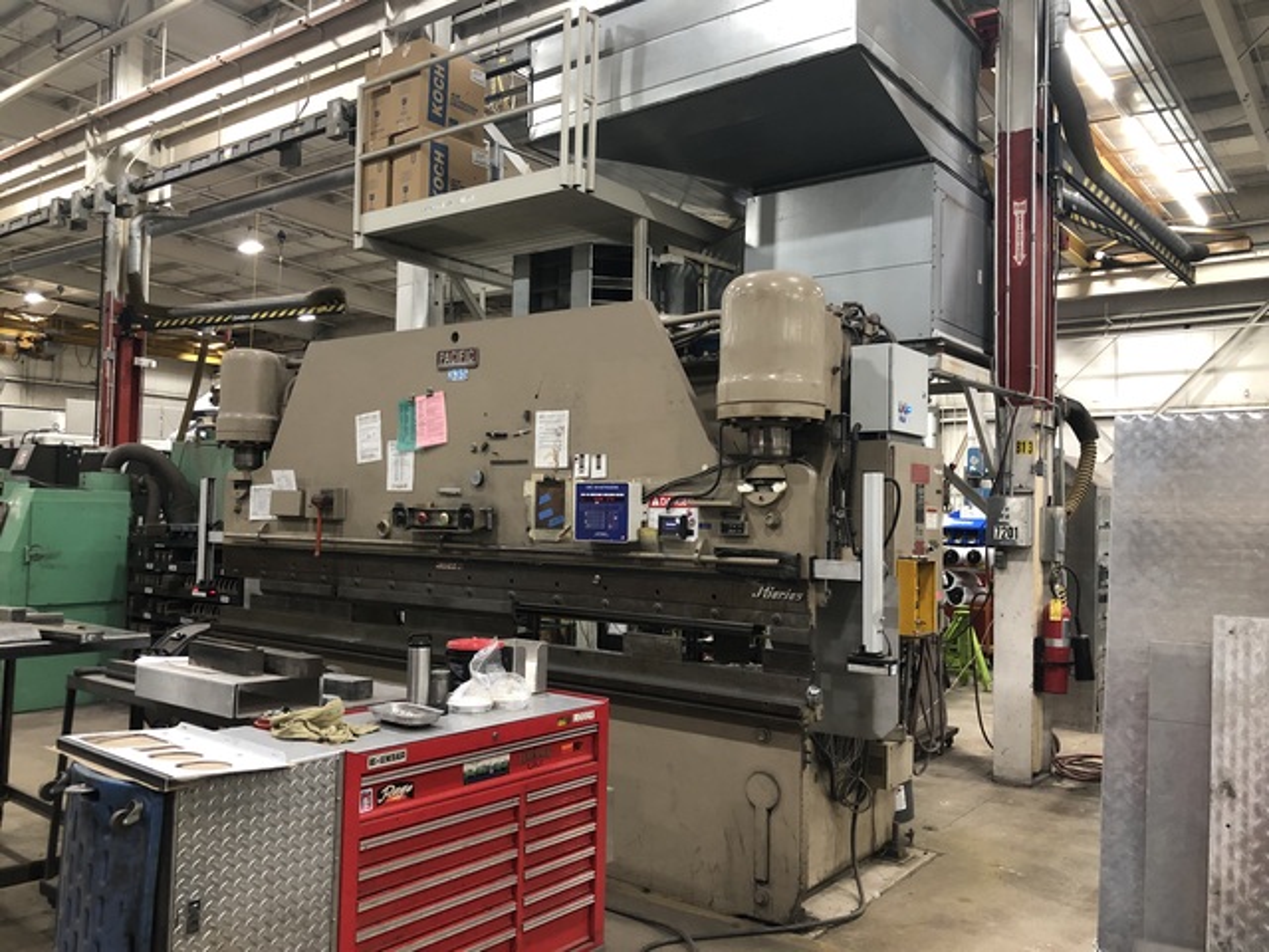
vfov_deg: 49.7
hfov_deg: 63.4
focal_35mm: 28
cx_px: 634
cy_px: 476
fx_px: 1026
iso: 64
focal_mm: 3.99
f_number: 1.8
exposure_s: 1/15
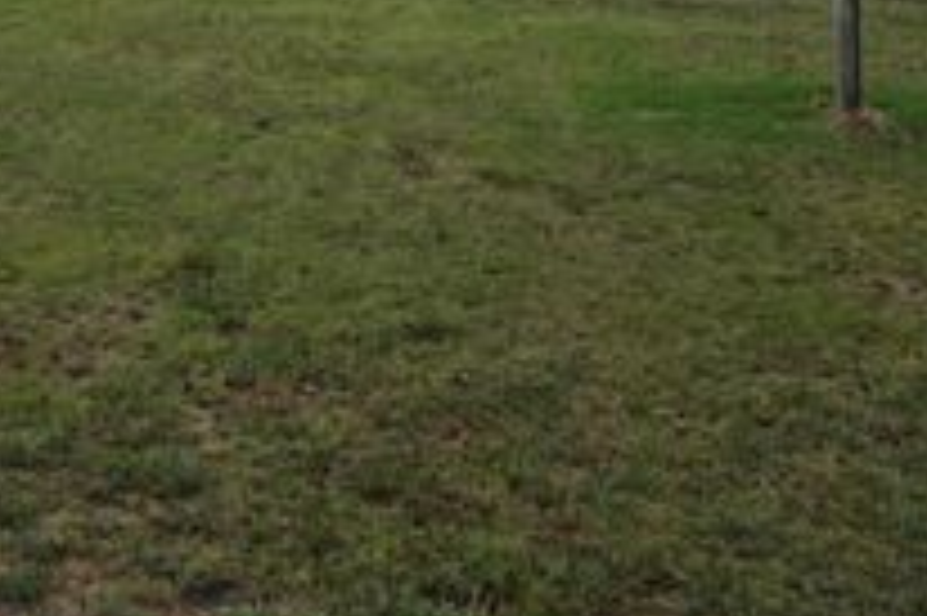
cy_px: -200
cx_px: 225
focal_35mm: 58
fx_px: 1492
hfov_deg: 33.8
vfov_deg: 21.0
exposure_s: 1/7944
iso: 64
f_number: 1.7
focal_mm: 6.3
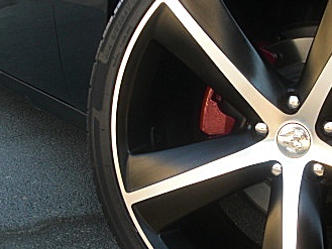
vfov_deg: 21.0
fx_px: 672
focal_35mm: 70
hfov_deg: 27.6
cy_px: 142
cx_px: 214
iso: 100
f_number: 2.8
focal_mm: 6.3
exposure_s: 1/125
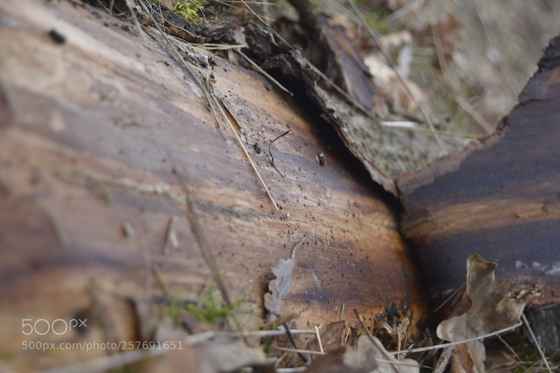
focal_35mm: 82
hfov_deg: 24.6
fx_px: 1282
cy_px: 186
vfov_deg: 16.5
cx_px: 280
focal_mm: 55
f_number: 5.6
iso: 160
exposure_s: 1/125
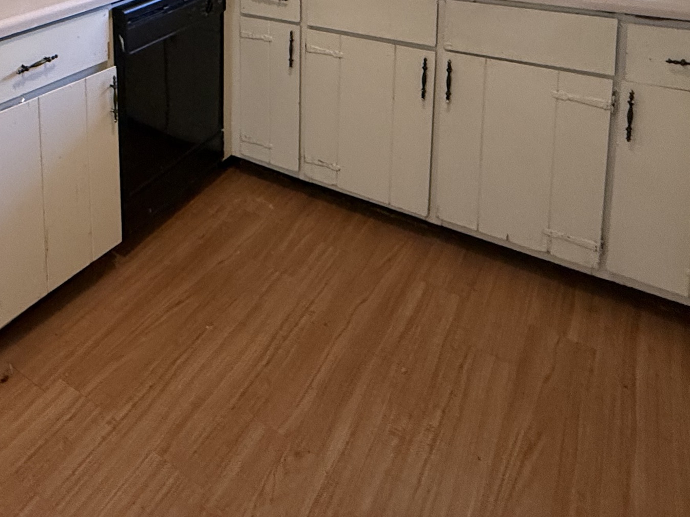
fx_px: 638
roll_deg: +1.3
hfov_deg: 53.9
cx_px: 164
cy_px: -73
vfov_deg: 36.2
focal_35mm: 32
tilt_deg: -7.4
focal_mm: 2.22
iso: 400
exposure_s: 1/60
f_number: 2.2
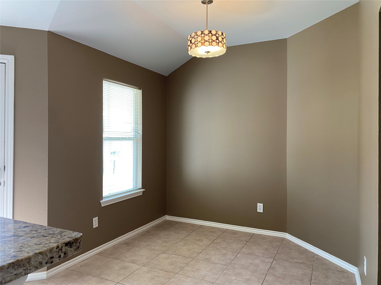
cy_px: 142
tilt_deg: +0.6
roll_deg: -0.3
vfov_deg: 53.1
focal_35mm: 26
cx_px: 190
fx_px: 286
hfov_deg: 67.3
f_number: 1.8
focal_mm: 4.25
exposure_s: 1/60
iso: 100
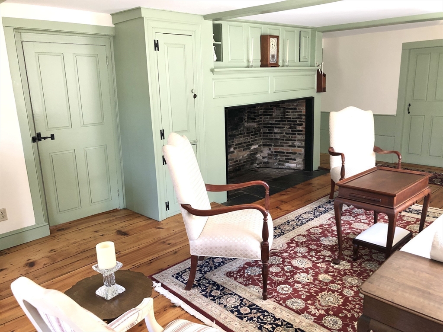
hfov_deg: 63.4
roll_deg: +3.2
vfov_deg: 49.7
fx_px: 358
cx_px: 222
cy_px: 166
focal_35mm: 28
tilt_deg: -14.6
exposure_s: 1/15
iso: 40
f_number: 1.8
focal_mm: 4
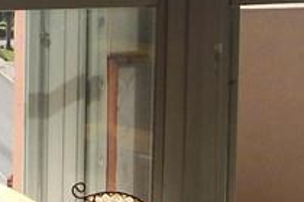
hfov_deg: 11.1
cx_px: 6
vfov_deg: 7.4
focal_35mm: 183
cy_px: -61
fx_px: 1545
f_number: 2.7
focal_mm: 6
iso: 80
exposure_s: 1/804
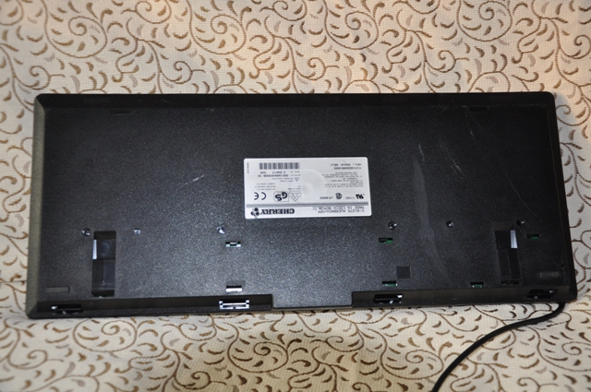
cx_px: 296
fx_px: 689
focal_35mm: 42
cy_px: 196
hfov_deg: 46.5
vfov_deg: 31.8
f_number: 4
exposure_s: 1/60
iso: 320
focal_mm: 28
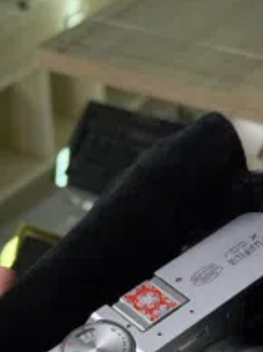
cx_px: 170
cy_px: 270
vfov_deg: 19.7
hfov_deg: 14.9
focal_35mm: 99
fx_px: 1005
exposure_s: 1/100
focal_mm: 6.76
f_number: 1.78
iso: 50
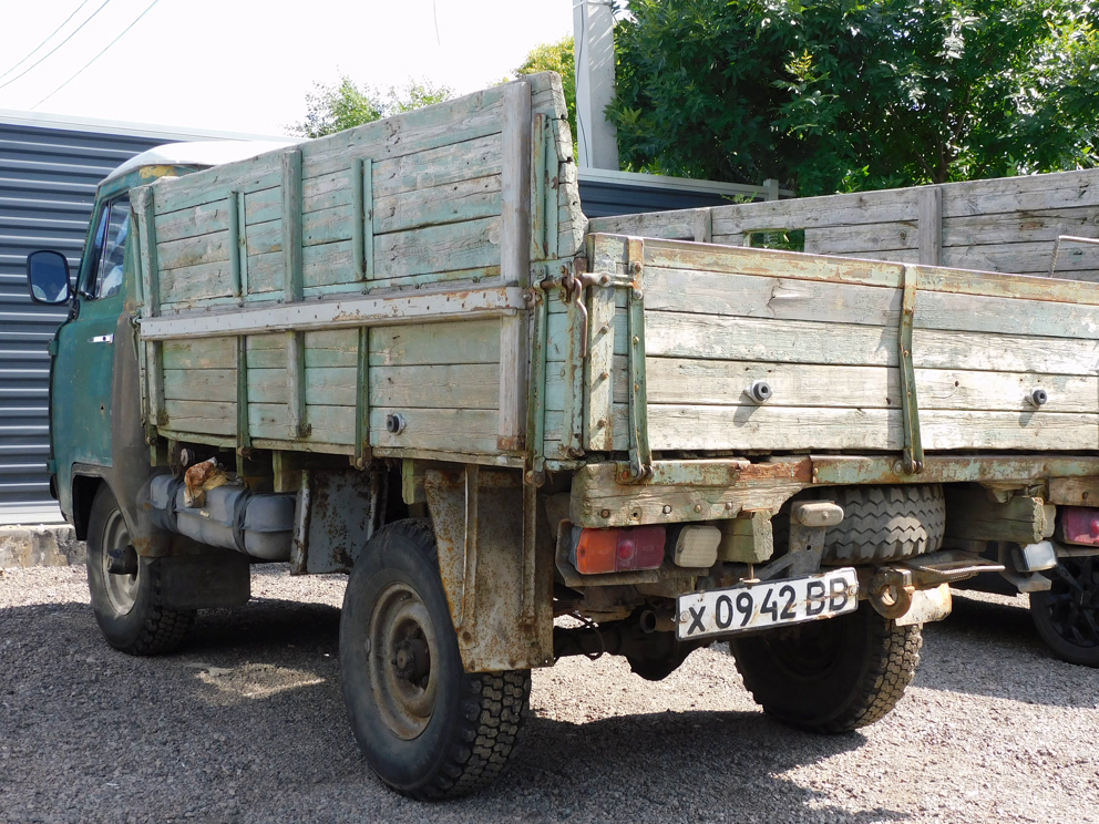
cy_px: 401
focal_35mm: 49
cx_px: 592
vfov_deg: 29.7
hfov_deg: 38.9
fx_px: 1556
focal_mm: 8.1
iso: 125
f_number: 4
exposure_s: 1/320
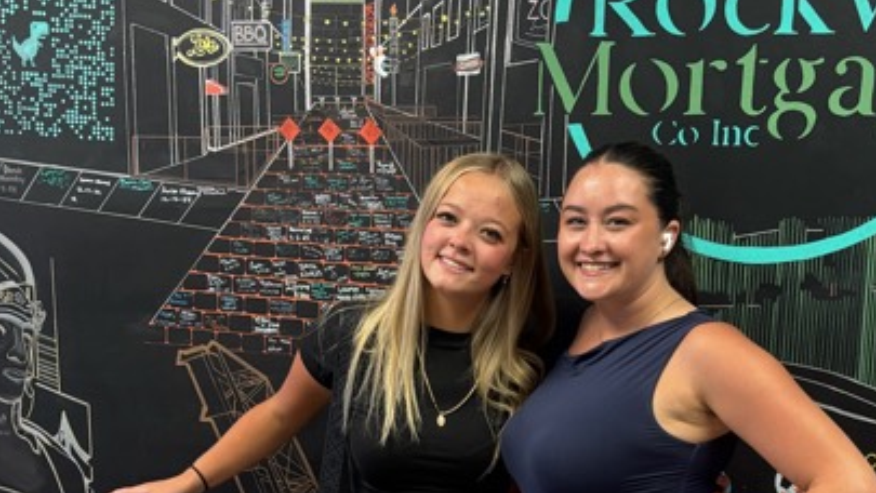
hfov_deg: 42.1
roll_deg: -1.9
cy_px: 469
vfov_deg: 23.6
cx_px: 444
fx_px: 1138
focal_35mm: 49
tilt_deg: -13.6
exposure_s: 1/60
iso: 200
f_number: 1.6
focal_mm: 5.96
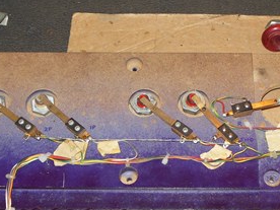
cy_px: 128
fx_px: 380
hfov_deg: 39.6
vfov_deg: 30.8
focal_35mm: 47
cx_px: 200
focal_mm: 5.2
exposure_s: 1/25
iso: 200
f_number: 3.3
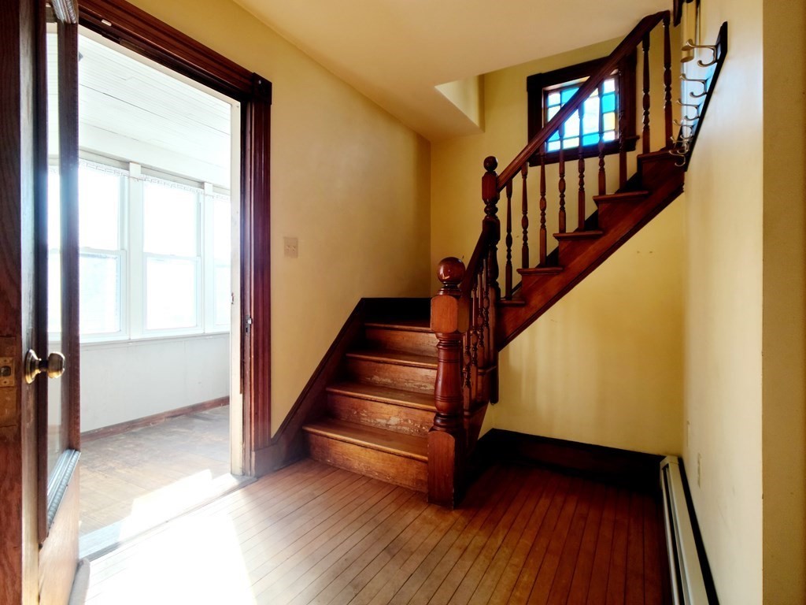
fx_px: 652
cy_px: 302
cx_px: 403
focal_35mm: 28
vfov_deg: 49.7
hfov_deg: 63.4
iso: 40
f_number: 2
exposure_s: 1/59.2
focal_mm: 5.9
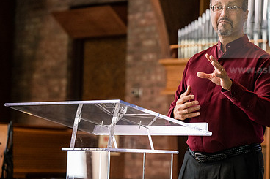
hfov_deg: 12.5
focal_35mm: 164
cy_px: 85
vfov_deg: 8.4
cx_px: 196
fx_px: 1229
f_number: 3.2
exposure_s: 1/200
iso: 2500
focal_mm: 104
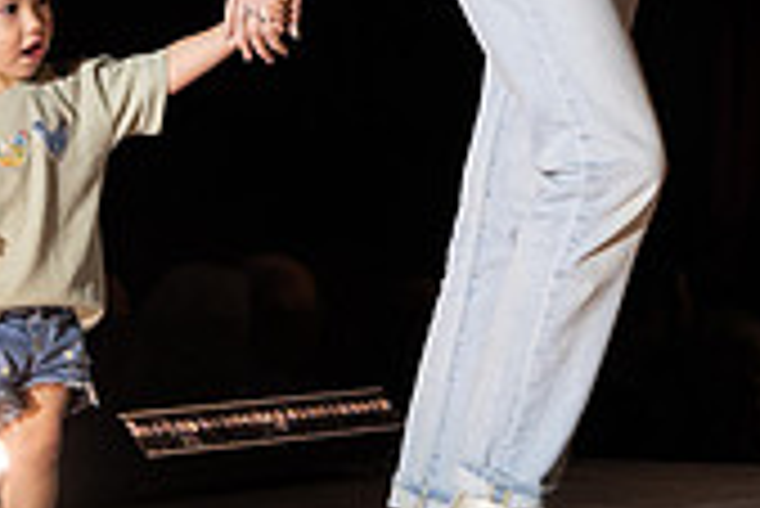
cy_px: -39
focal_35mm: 330
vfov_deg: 4.2
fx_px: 6972
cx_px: -59
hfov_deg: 6.2
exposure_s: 1/320
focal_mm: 92
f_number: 5.6
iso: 1000
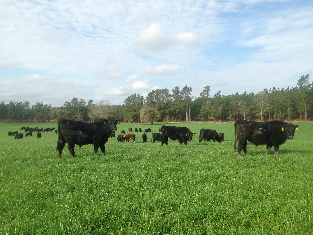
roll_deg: +0.0
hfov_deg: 55.4
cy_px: 118
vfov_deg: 42.9
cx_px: 156
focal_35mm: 33
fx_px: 298
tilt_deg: -2.2
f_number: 2.4
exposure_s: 1/1022
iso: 50
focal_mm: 4.12
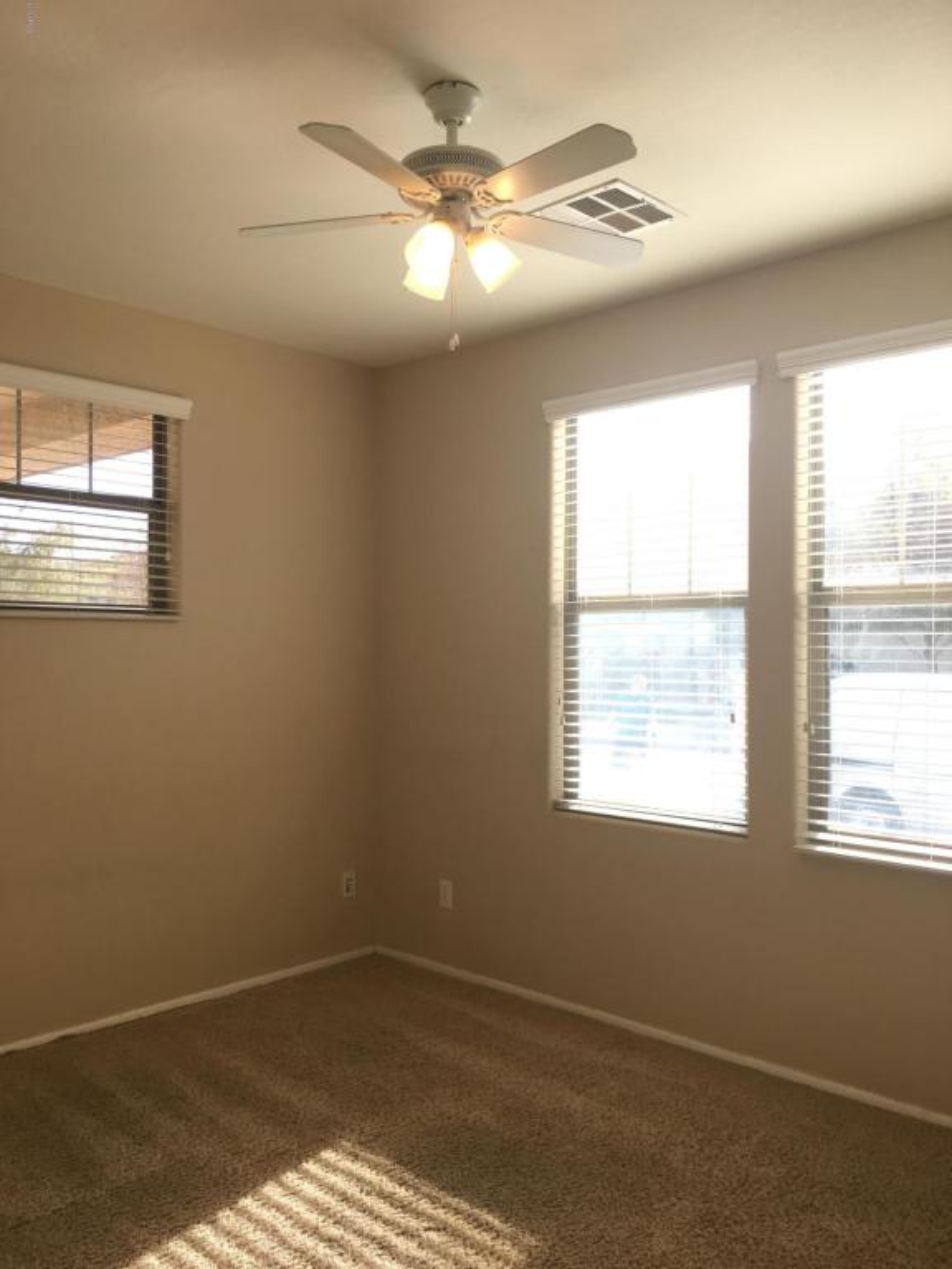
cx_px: 476
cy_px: 634
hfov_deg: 48.2
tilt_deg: +0.1
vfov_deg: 61.7
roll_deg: -0.3
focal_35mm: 29
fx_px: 1063
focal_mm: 4.15
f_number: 2.2
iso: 32
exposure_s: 1/120
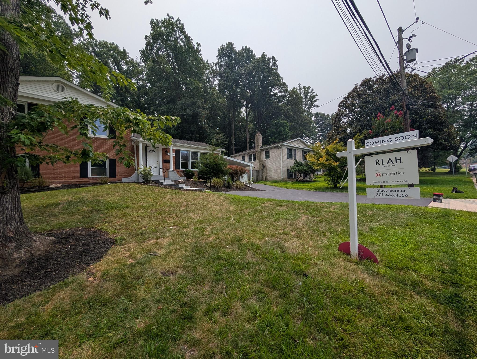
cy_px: 180
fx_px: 166
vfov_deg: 94.6
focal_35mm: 12
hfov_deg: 110.5
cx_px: 238
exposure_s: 1/5848
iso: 56
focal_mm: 2.02
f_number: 1.7
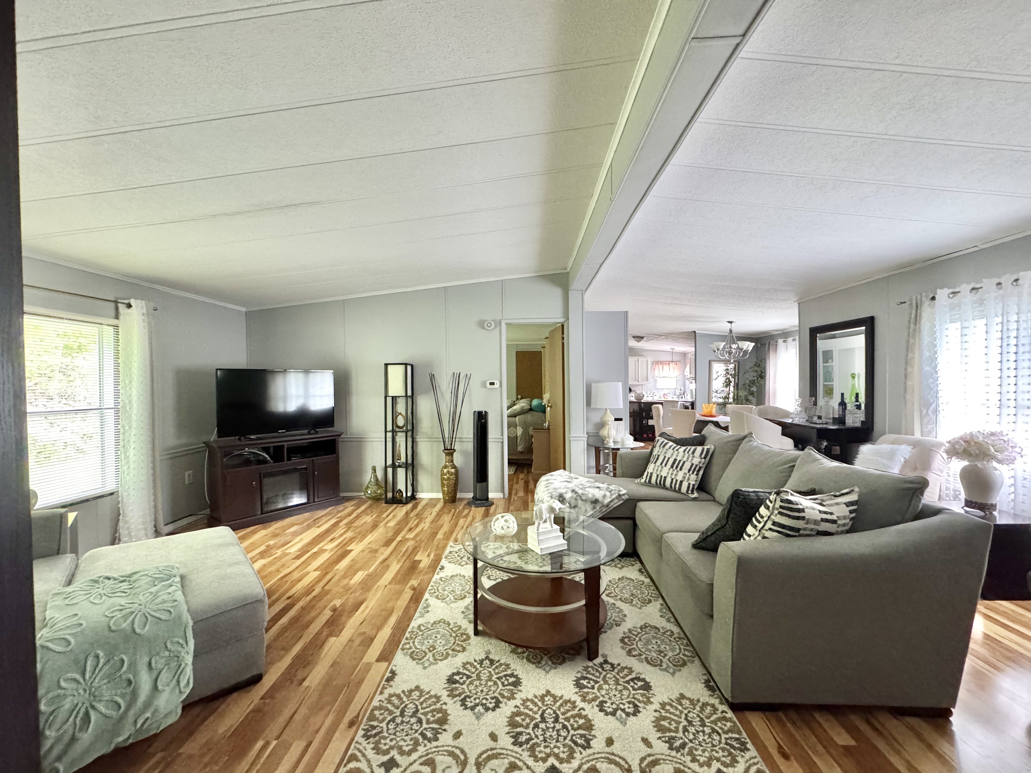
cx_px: 516
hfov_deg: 102.1
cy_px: 386
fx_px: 417
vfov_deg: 85.7
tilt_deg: -0.4
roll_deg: +0.8
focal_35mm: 14
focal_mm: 2.22
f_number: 2.2
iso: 800
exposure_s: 1/60
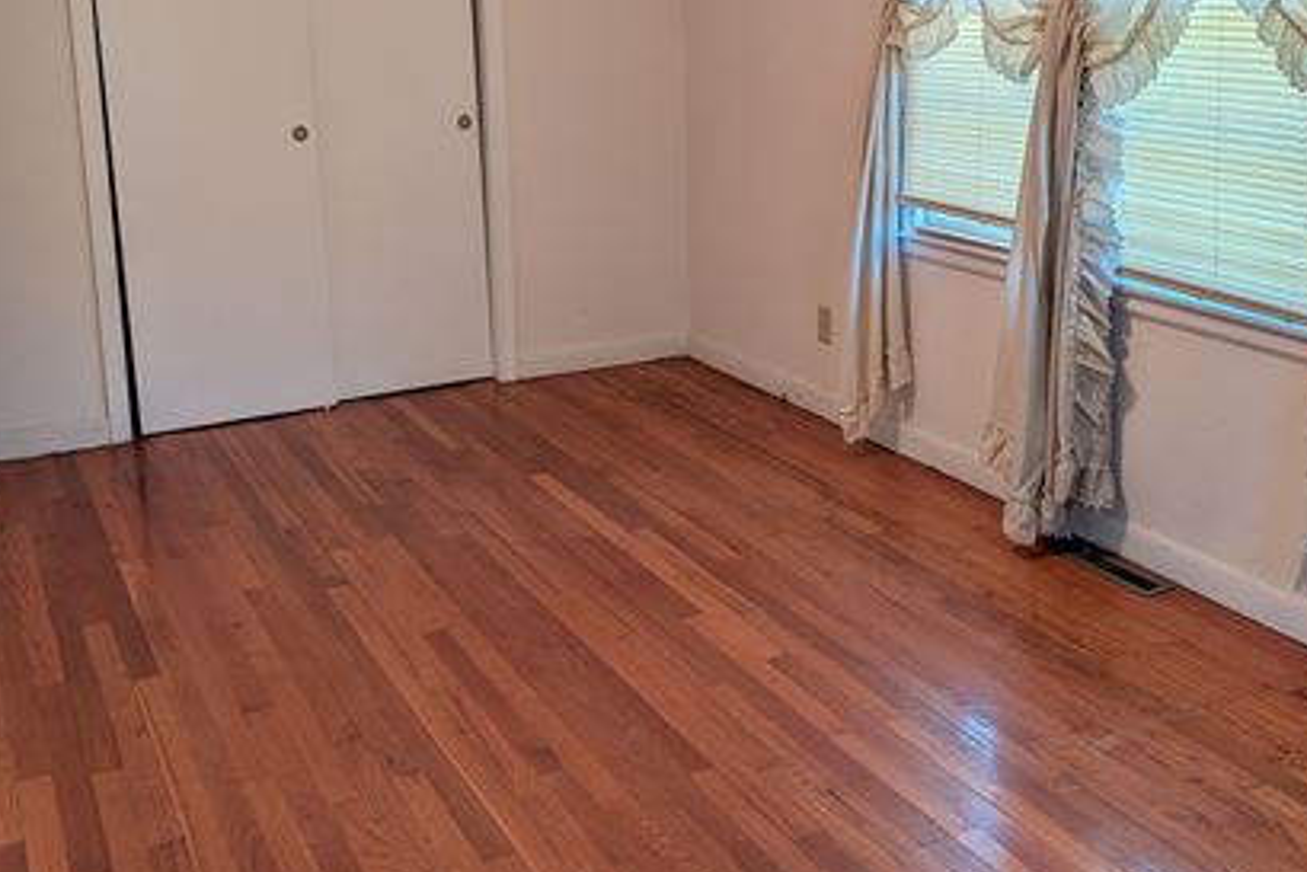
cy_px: 278
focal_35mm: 39
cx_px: 738
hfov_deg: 49.4
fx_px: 1416
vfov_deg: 33.9
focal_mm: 6.9
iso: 322
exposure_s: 1/120
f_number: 1.68
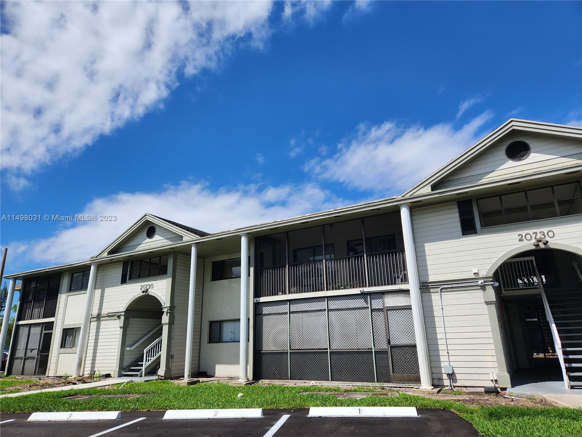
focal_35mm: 23
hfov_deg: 73.9
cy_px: 218
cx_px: 291
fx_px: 387
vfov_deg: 58.9
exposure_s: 1/2443
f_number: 1.8
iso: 20
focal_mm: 5.4
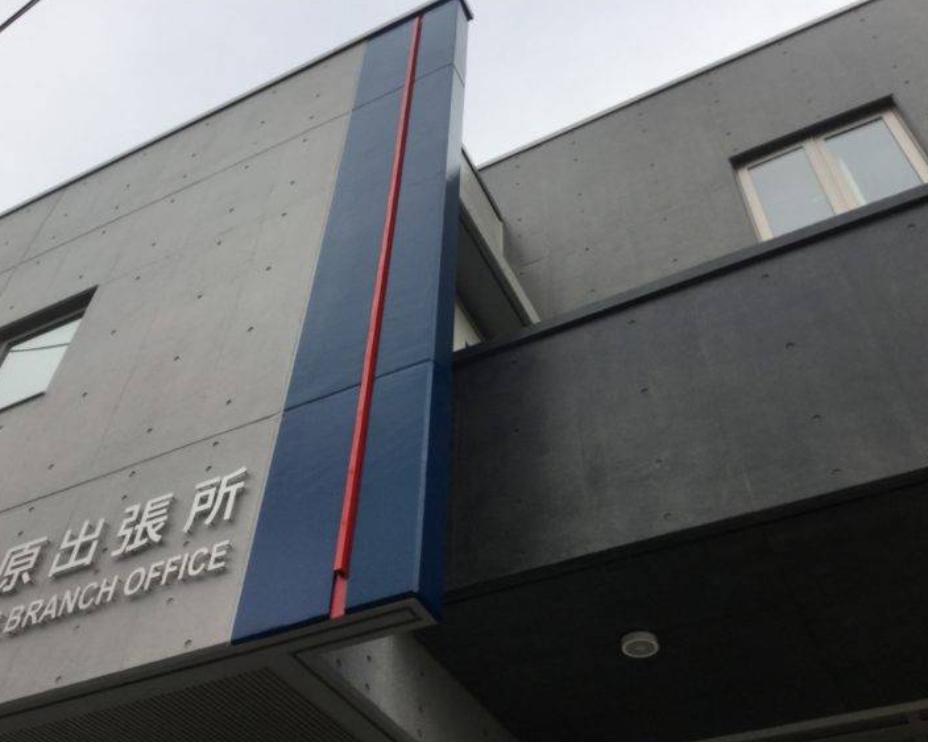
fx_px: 906
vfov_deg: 44.5
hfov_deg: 54.2
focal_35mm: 33
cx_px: 468
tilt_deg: +45.0
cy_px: 373
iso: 25
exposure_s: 1/473
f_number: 2.4
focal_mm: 3.3
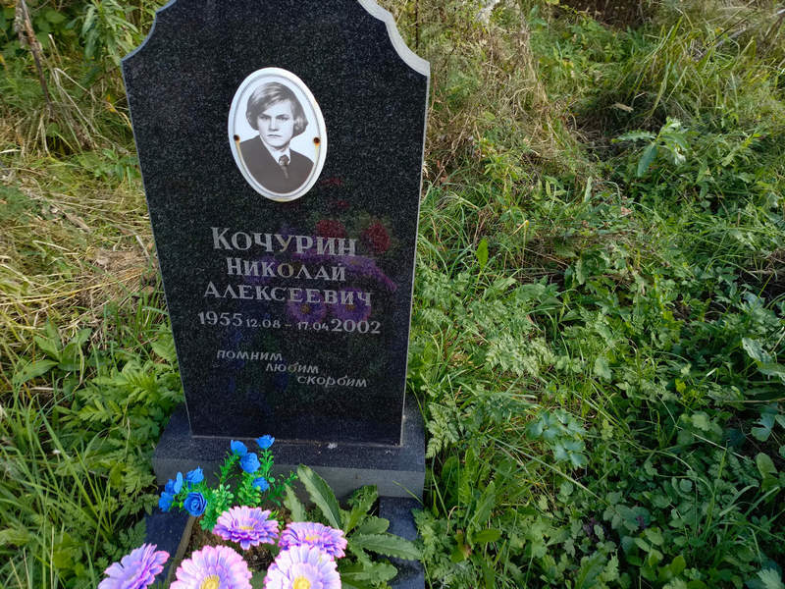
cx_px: 392
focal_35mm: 25
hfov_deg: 69.4
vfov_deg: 54.9
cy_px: 294
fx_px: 567
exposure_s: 1/149
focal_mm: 4.76
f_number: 1.69
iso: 110
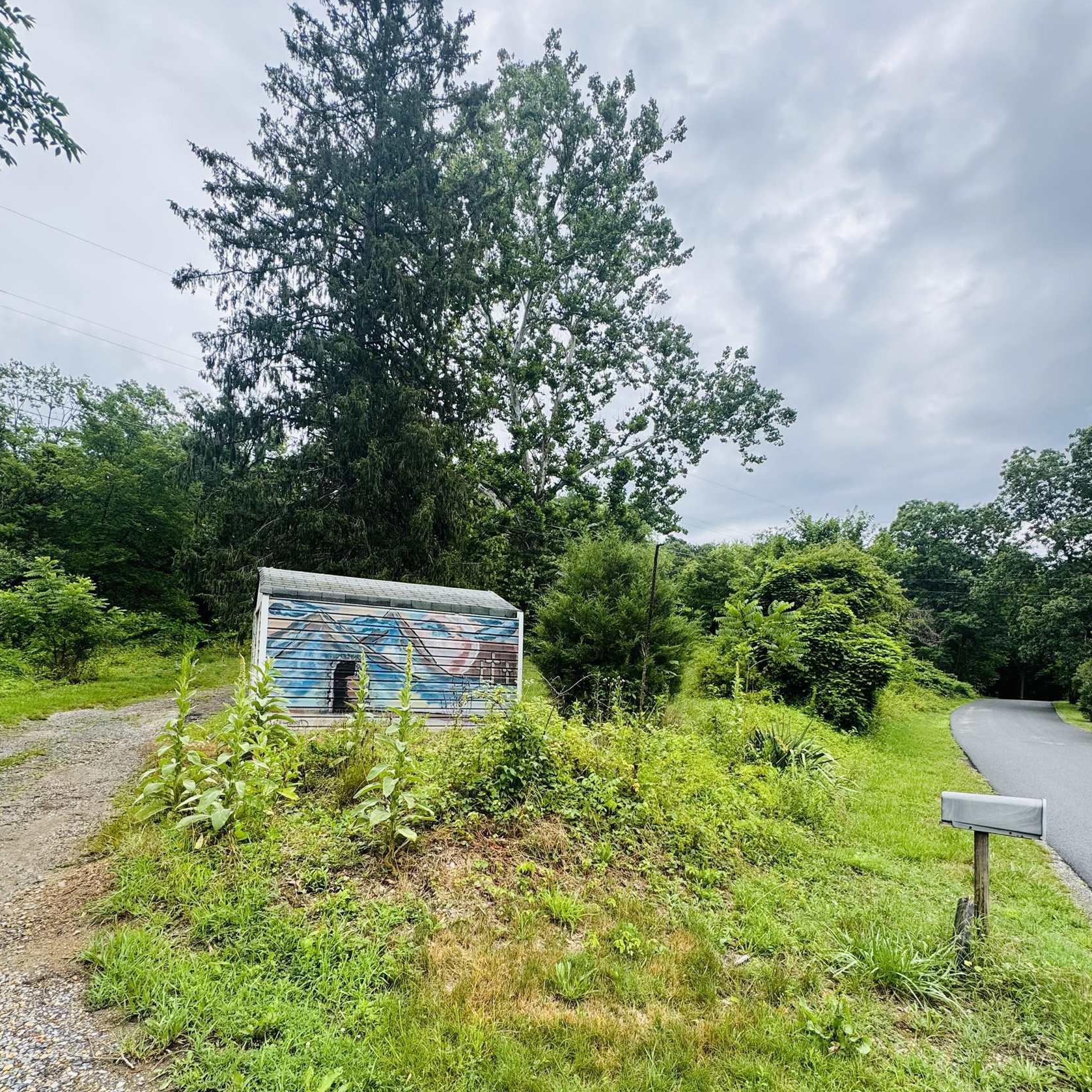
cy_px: 654
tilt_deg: +3.8
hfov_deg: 84.0
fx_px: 607
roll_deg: -0.4
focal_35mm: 17
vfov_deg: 83.0
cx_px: 548
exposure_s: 1/443
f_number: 2.2
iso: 40
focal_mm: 2.22
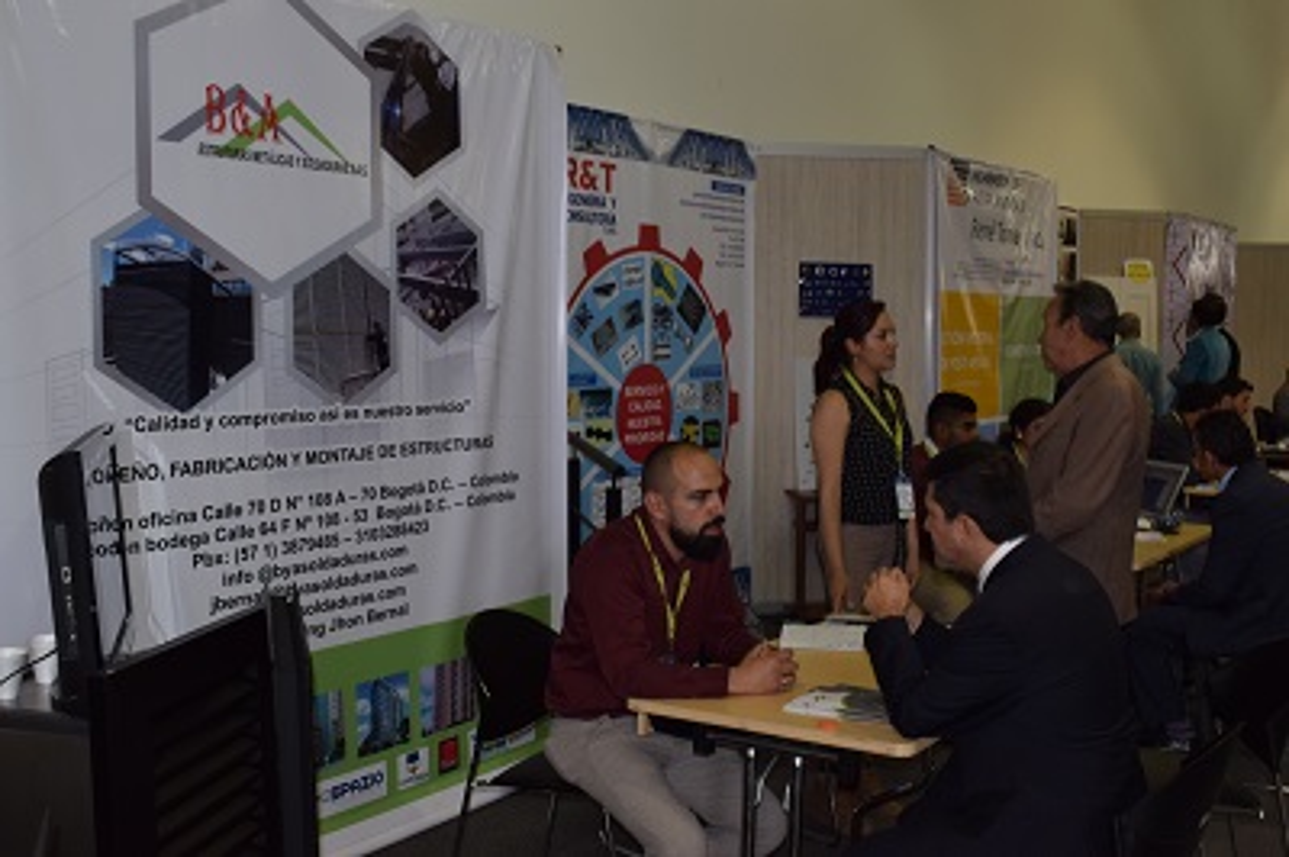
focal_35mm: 40
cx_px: 644
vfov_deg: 33.0
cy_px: 428
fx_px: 1449
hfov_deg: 48.0
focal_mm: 27
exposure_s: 1/15
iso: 640
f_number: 22
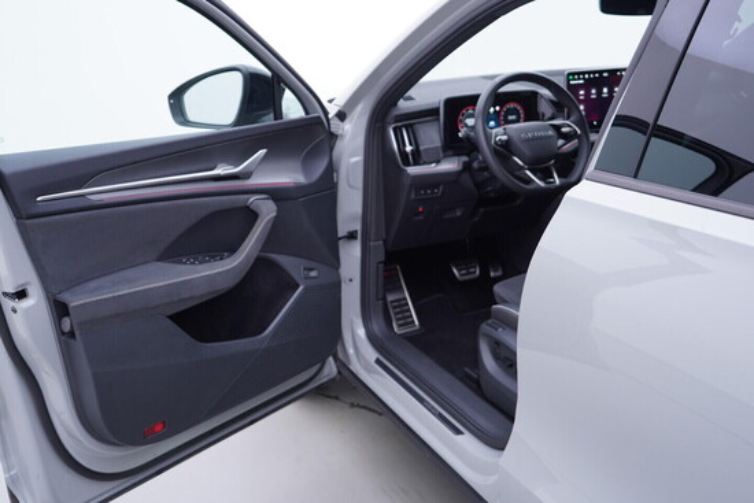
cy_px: 252
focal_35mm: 36
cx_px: 377
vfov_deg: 36.9
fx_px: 754
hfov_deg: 53.1
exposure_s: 1/40
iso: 125
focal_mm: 24
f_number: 3.2
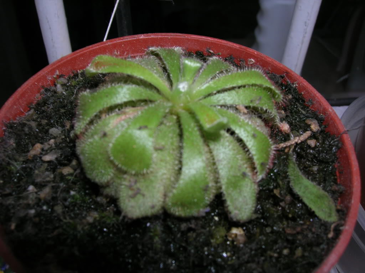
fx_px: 359
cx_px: 182
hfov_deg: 54.0
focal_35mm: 34
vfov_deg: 41.8
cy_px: 136
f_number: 4.9
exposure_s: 1/60.1
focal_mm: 5.7
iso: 50
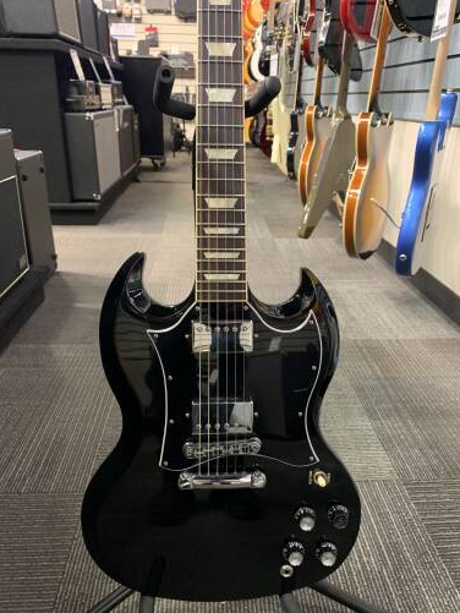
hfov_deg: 51.4
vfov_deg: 65.3
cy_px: 313
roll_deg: -0.6
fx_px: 478
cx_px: 234
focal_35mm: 27
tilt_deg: -24.1
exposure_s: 1/30
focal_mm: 4.25
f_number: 1.8
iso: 320
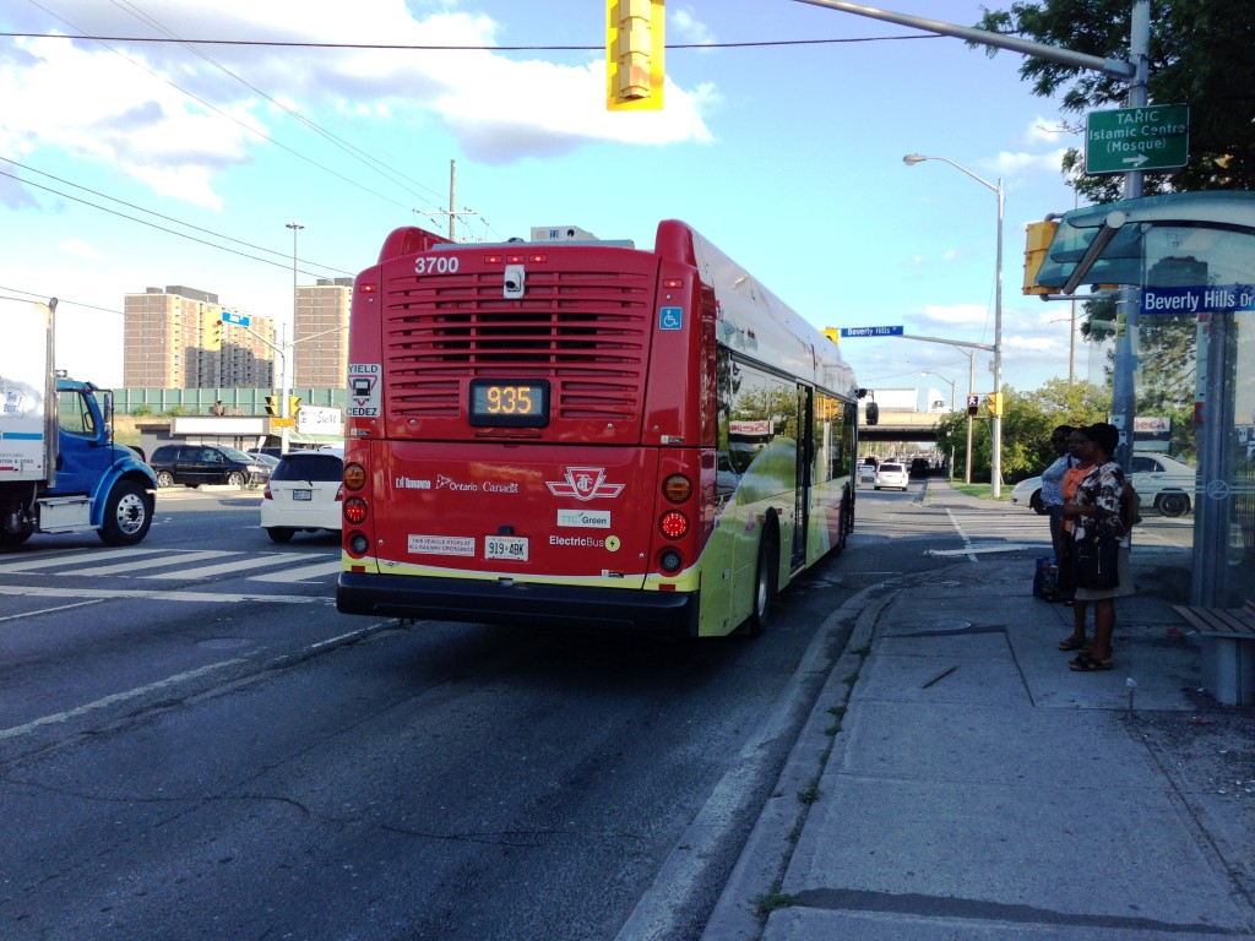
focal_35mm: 33
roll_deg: -1.8
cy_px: 470
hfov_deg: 55.4
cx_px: 628
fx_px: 1196
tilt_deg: -1.0
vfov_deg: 42.9
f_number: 2.4
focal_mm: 4.12
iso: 50
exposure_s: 1/444
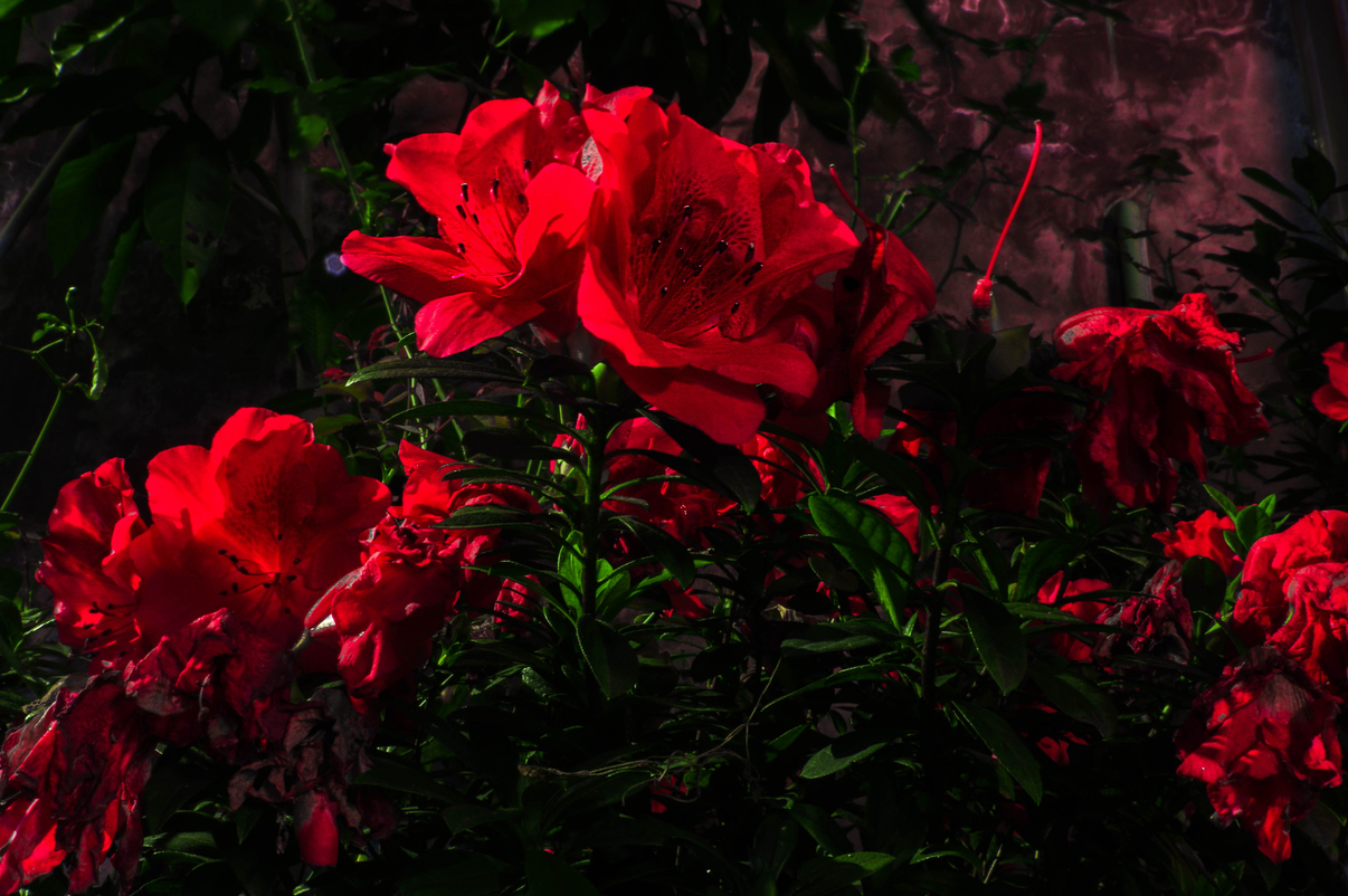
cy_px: 452
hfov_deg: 46.4
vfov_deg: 31.8
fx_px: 1571
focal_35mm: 42
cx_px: 651
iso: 100
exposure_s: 30
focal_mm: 26.25
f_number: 29
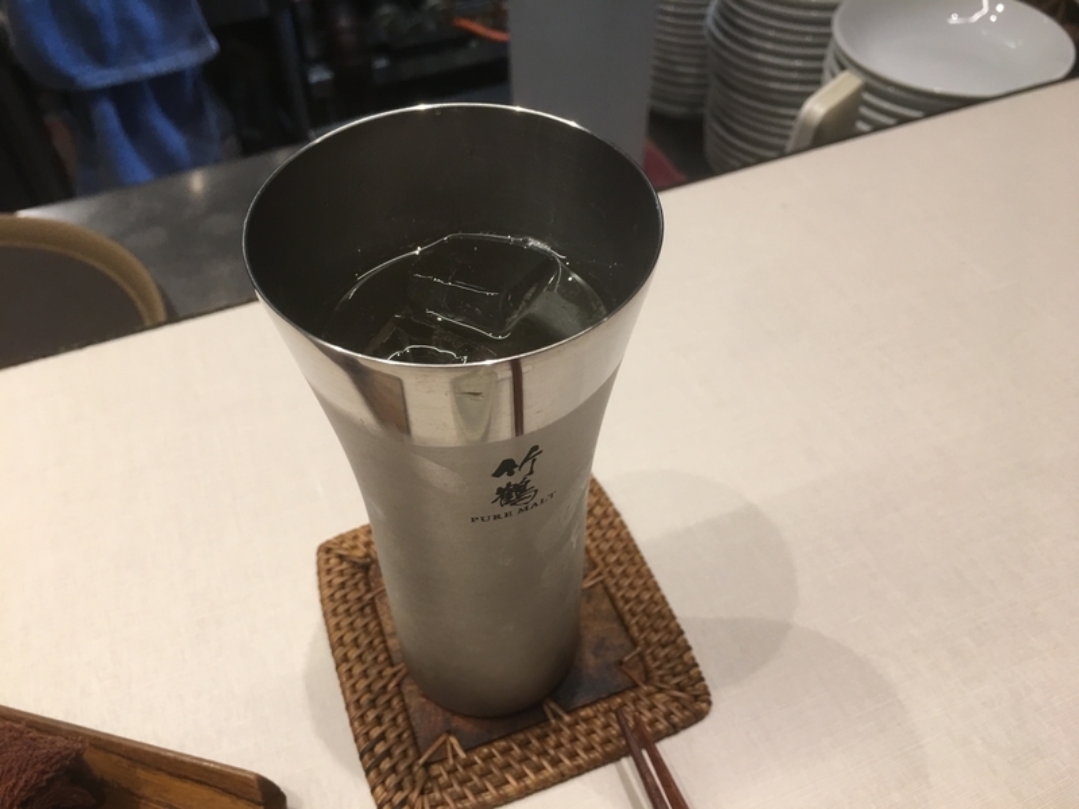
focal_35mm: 29
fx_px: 904
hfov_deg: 61.7
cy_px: 404
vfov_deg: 48.2
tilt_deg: -48.4
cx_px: 540
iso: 32
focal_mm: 4.15
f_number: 2.2
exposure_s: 1/15
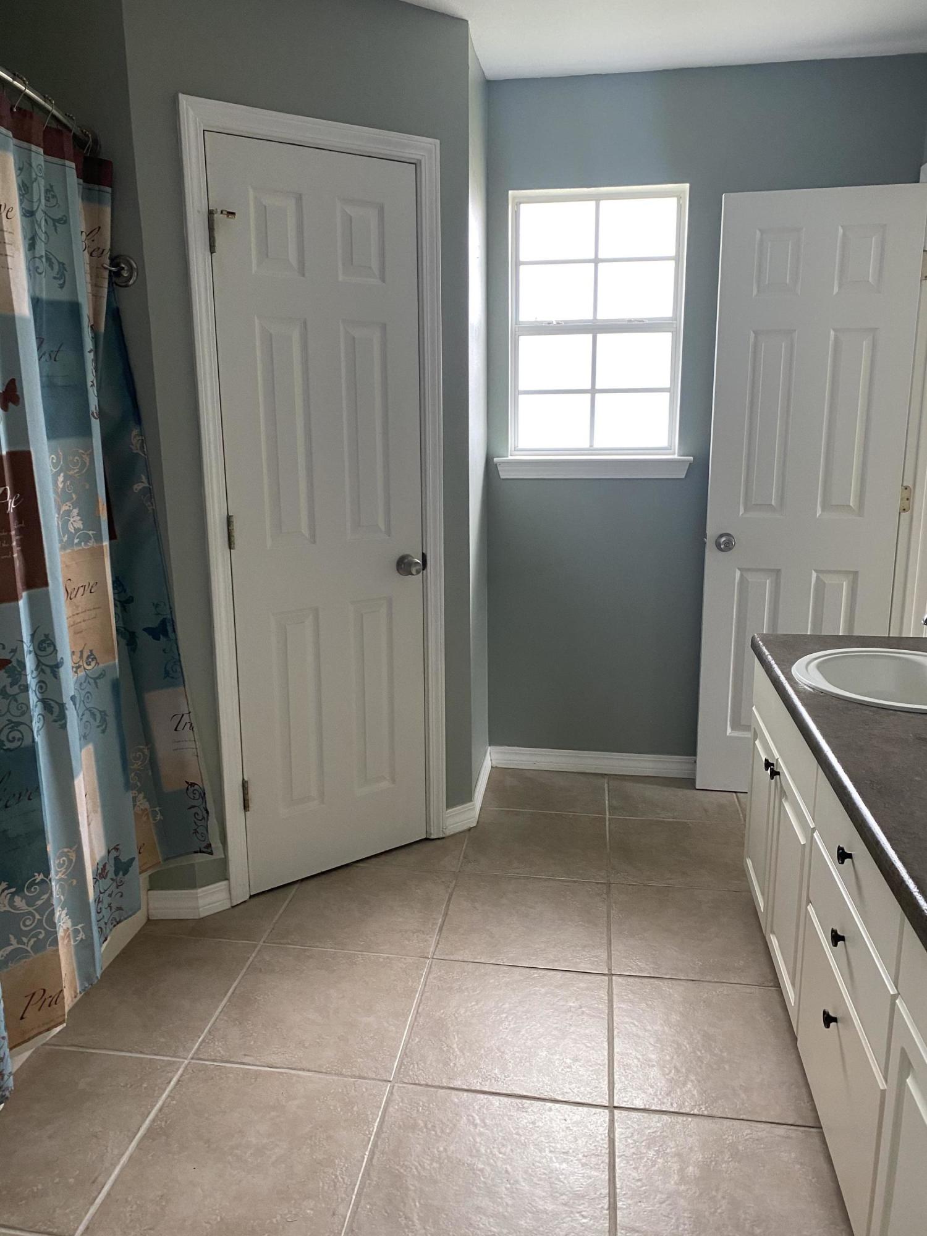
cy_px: 618
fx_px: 928
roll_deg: +0.5
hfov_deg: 53.1
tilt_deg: -11.8
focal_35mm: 26
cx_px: 464
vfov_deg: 67.3
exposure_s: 1/60
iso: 160
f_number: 1.8
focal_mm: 4.25
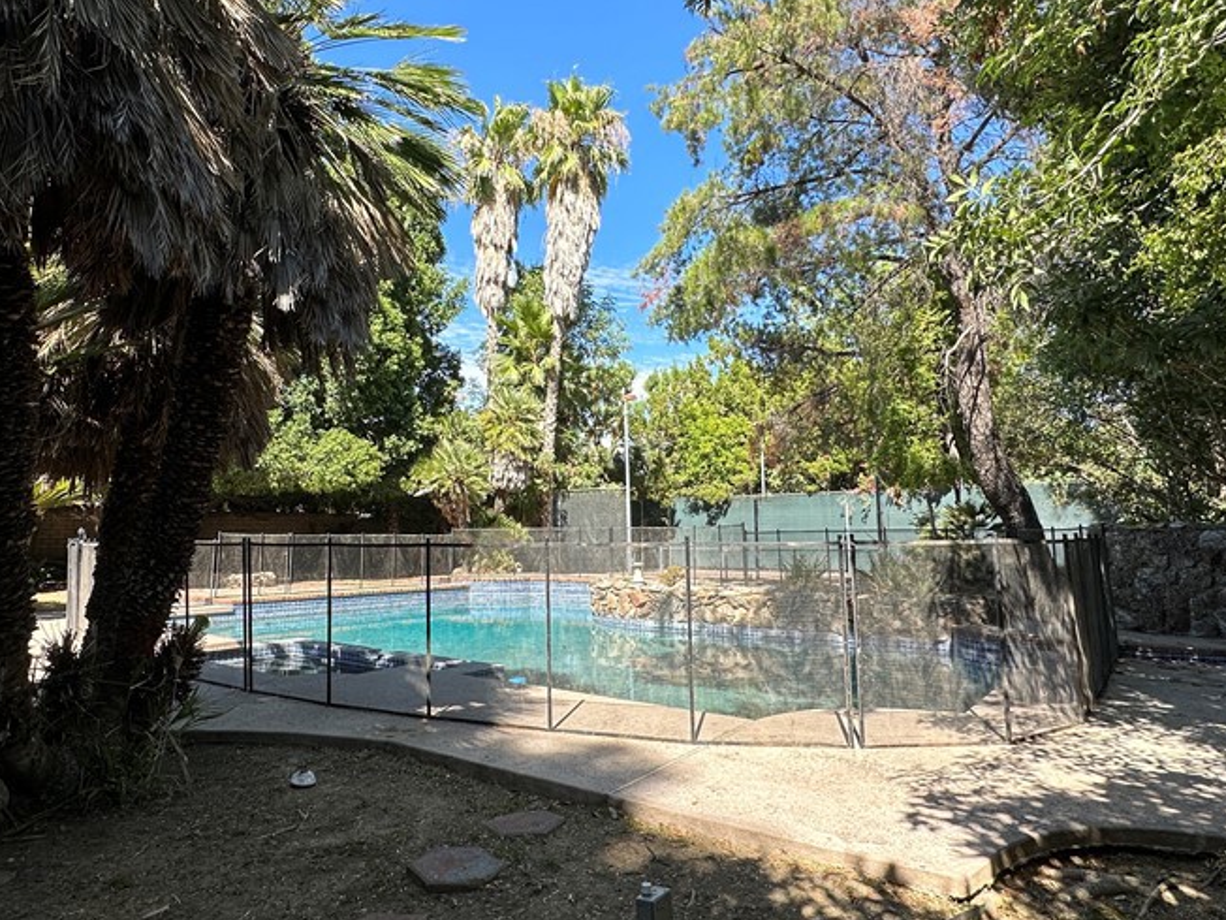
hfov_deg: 76.0
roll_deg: +0.5
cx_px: 528
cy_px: 446
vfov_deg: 61.1
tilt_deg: +5.8
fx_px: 779
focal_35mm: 22
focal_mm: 2.22
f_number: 2.2
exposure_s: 1/602
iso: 40
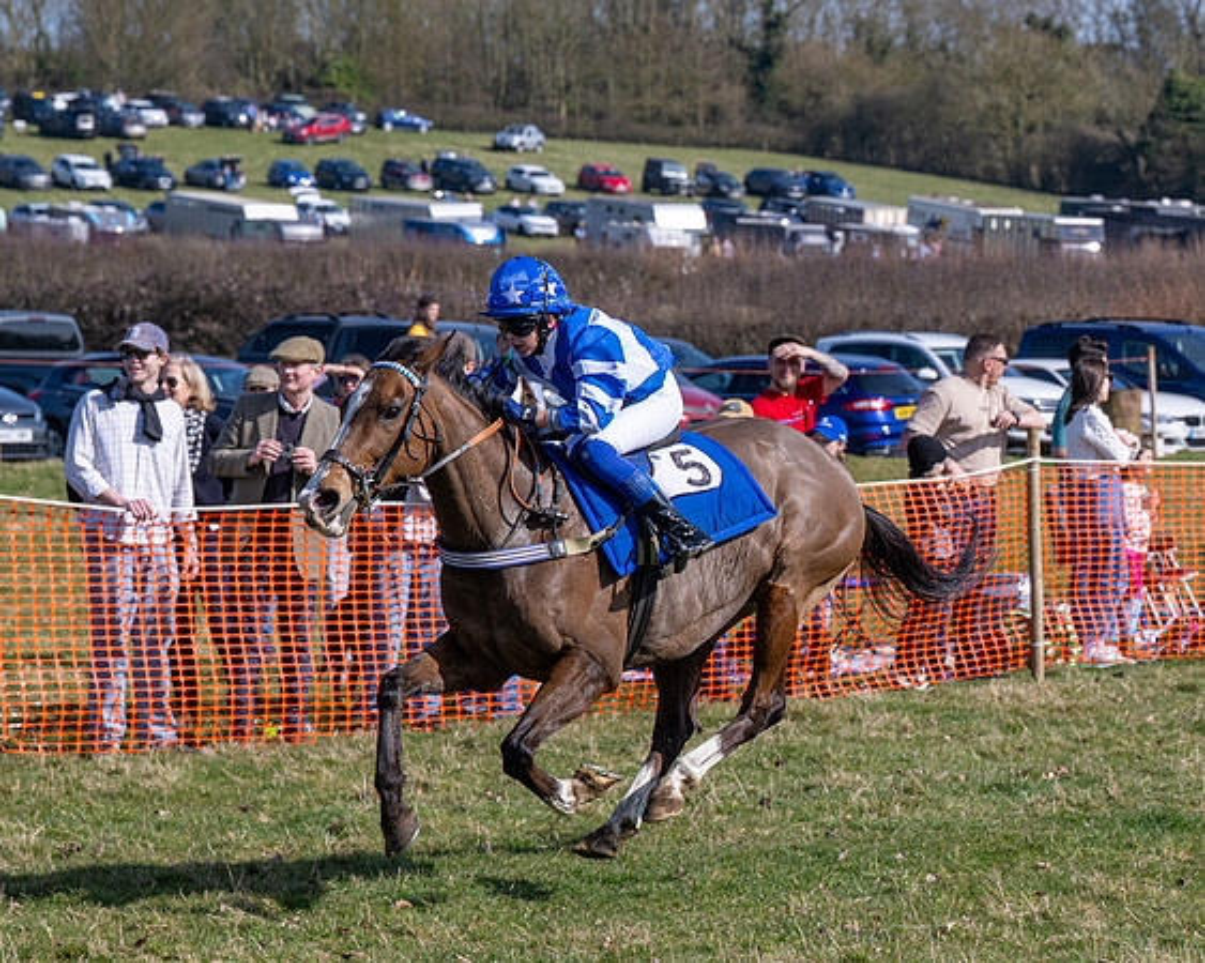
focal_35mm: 135
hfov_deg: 14.2
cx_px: 785
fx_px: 4822
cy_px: 584
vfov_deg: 11.4
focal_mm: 74
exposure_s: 1/1600
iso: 200
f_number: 5
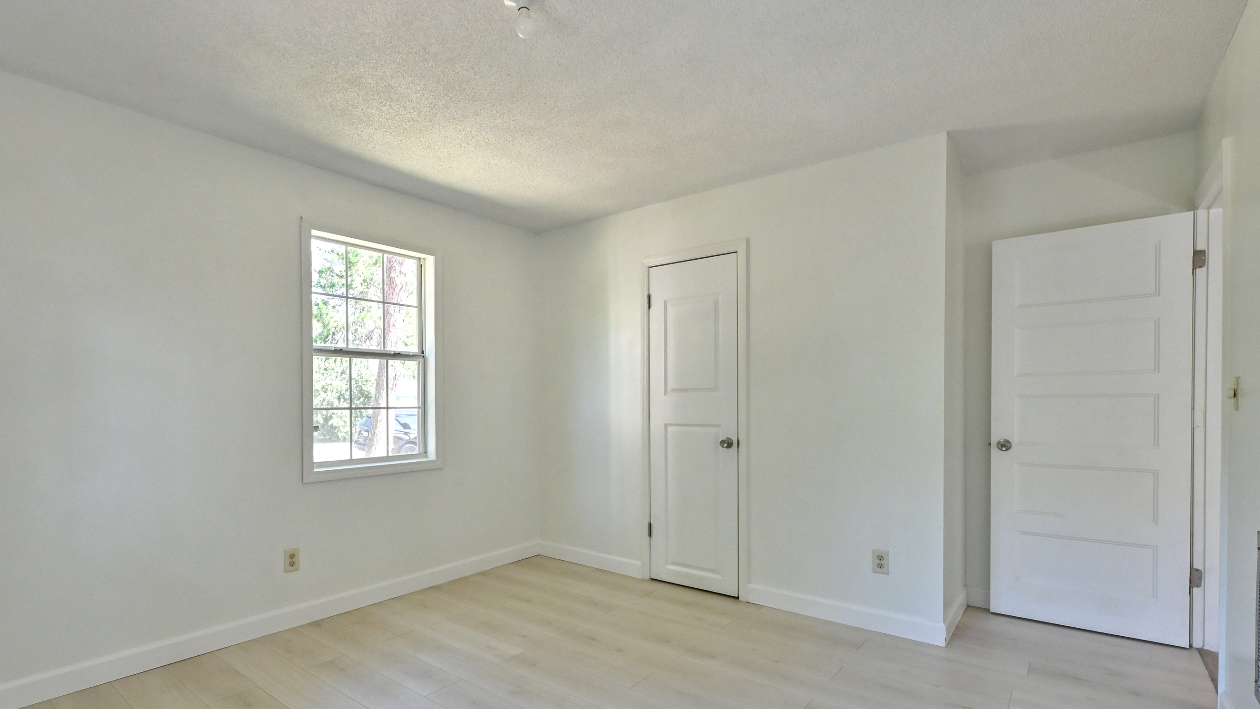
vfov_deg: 63.5
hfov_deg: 95.8
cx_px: 585
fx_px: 568
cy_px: 416
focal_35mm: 17
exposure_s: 1/60
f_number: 8
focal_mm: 14
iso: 3200
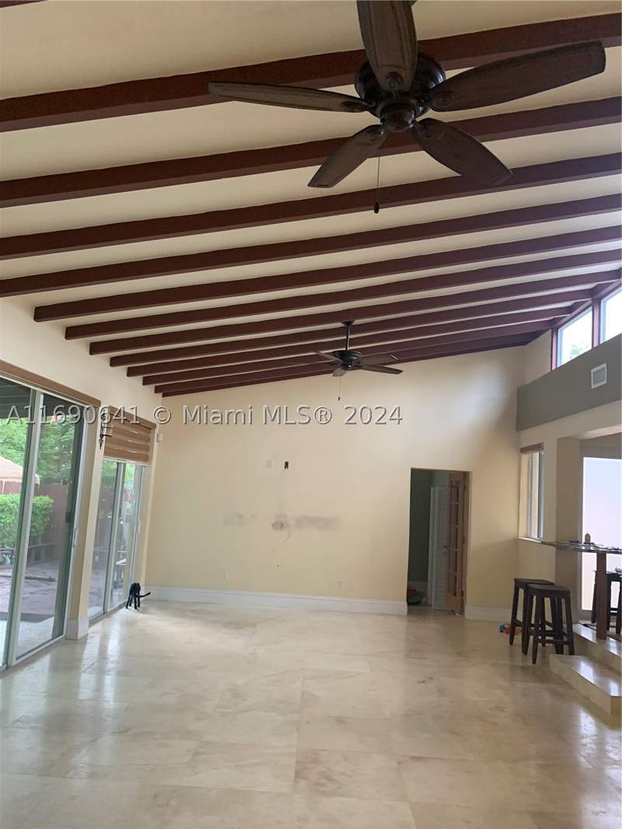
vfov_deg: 67.3
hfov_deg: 53.1
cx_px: 311
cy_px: 414
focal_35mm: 26
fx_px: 623
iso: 200
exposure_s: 1/60
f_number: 1.8
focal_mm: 4.25
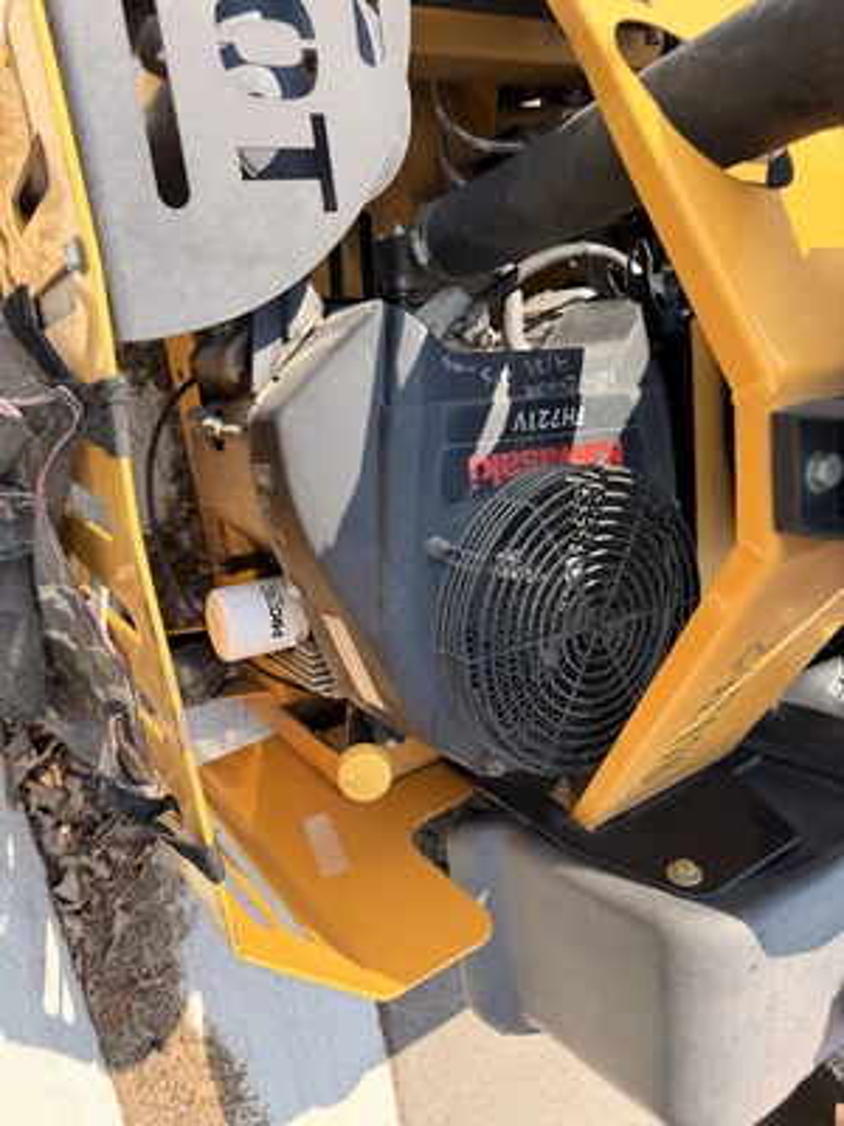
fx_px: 780
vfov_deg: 71.6
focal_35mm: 24
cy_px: 563
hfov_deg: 56.8
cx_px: 422
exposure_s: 1/1139
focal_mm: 6.76
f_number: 1.78
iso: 80
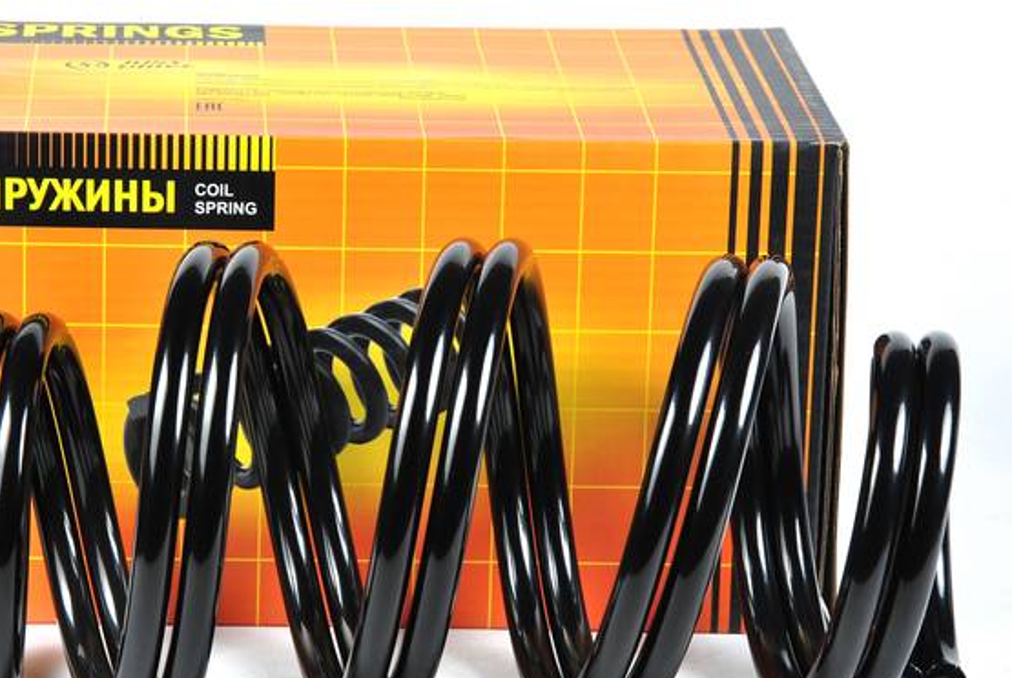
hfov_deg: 11.8
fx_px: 4871
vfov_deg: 8.0
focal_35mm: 173
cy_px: 344
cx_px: 343
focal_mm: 80
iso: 200
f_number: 9
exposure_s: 1/200
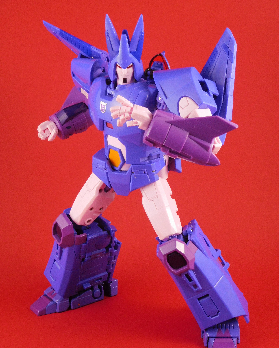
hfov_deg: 23.5
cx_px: 139
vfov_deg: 29.1
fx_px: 671
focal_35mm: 65
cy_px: 185
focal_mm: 11.1
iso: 400
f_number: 4.4
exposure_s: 1/80
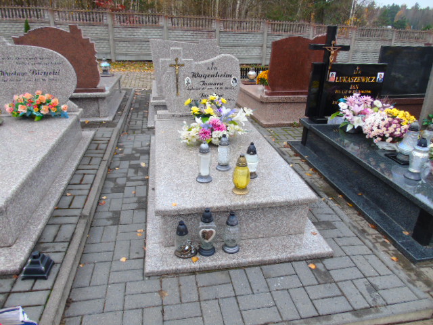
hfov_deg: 69.4
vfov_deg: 54.9
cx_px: 216
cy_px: 162
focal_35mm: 25
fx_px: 313
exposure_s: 1/40
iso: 80
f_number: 3.4
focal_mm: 4.4
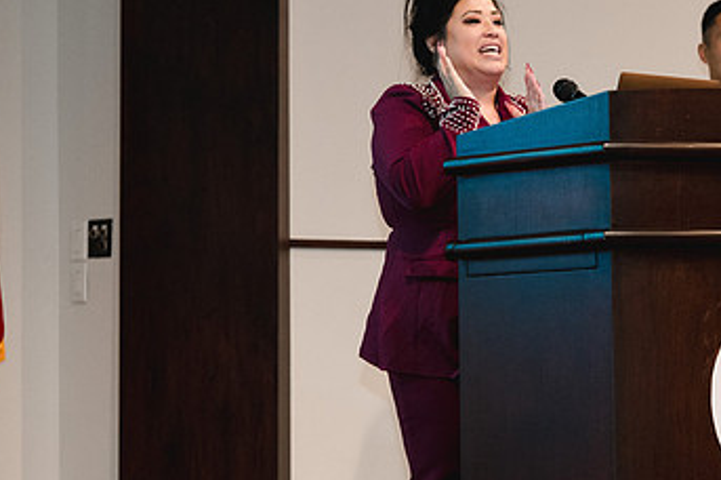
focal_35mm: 148
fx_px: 2961
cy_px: 301
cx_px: 542
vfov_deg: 9.2
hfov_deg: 13.8
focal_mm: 85
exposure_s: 1/200
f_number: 2.8
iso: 4000
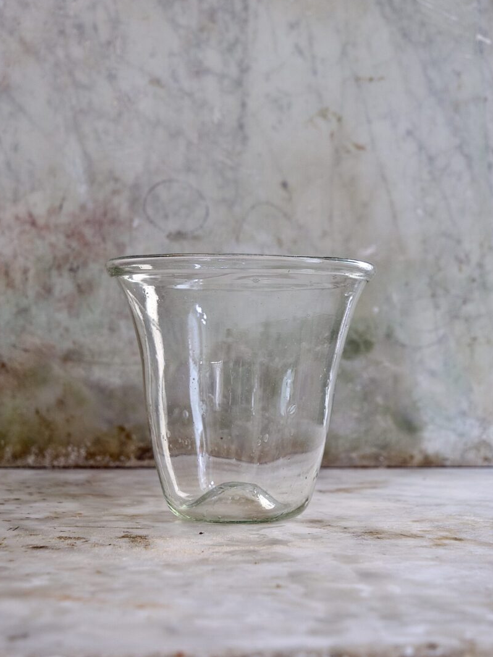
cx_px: 245
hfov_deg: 21.3
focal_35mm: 69
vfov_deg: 28.2
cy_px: 325
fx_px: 1310
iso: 200
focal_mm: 34
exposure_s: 1/160
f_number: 4.5
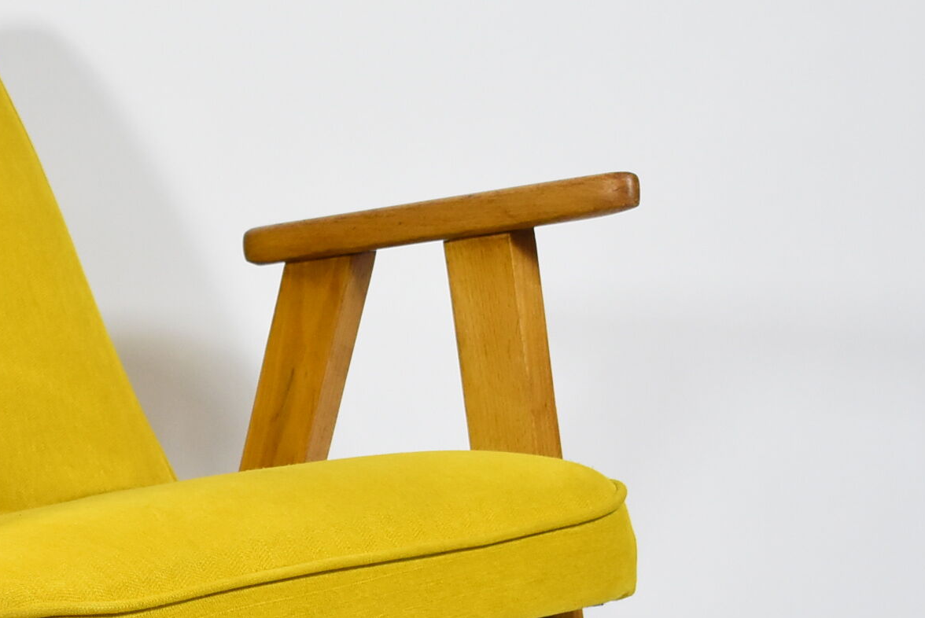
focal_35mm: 145
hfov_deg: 13.9
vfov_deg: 9.4
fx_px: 3728
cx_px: -3
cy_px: 671
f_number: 4.8
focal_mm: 38
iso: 1400
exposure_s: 1/125
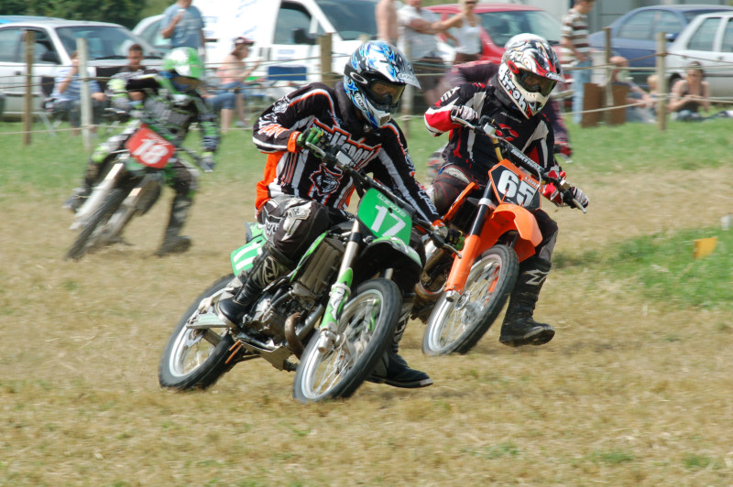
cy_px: 244
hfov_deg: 4.6
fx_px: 9155
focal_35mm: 450
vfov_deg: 3.0
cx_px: 366
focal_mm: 300
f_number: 16
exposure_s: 1/180
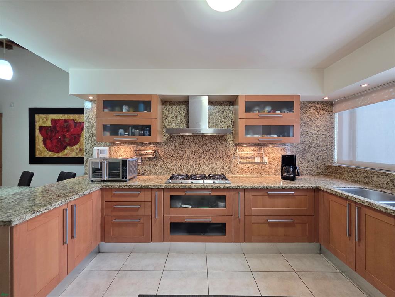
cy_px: 148
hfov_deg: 106.2
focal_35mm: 13
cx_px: 198
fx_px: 148
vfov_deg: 89.9
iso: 500
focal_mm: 2.2
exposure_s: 1/60
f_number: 1.9
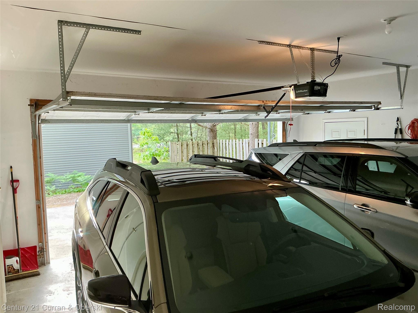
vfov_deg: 49.7
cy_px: 156
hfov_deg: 63.4
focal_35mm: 28
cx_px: 209
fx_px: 338
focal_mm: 3
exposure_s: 1/60
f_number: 1.8
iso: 125
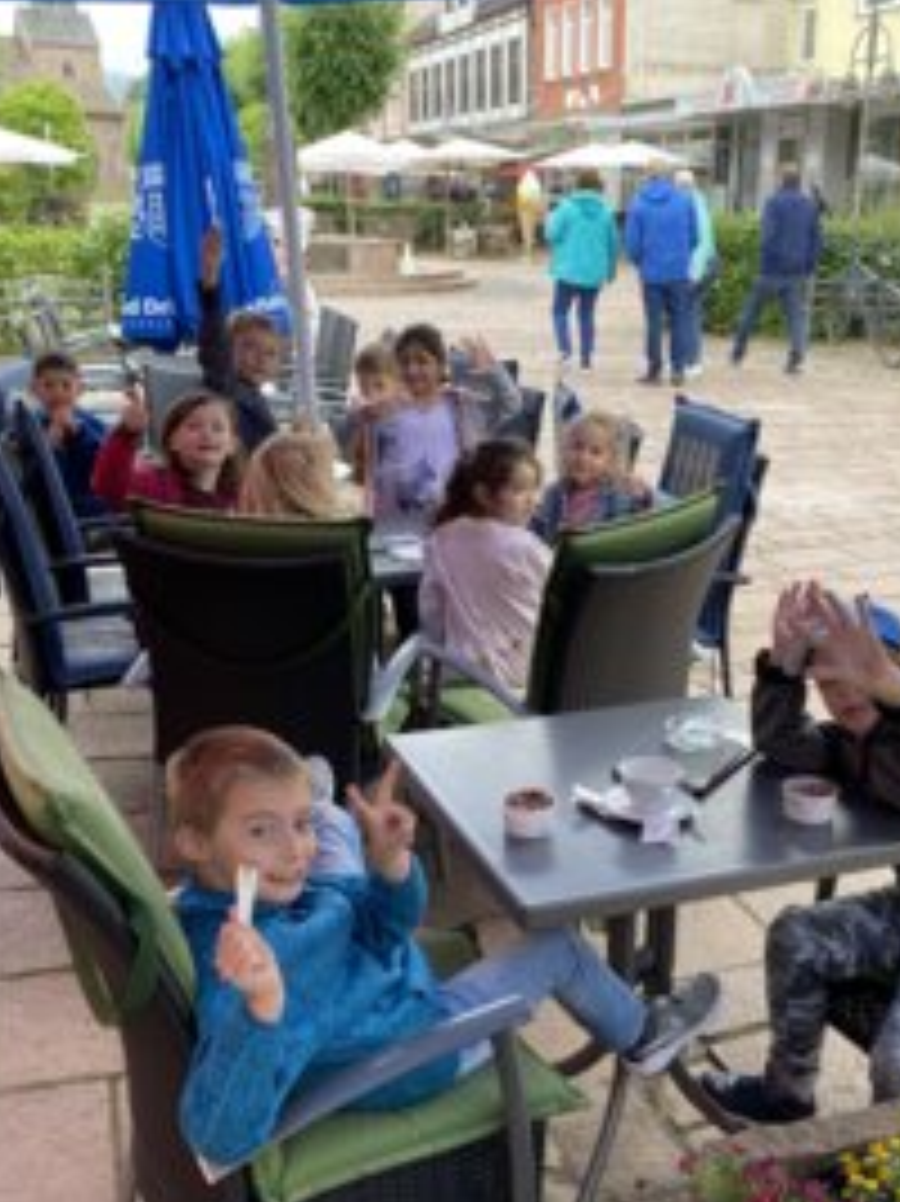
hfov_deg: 36.6
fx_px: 1353
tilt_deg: -20.0
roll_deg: -1.0
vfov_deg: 47.8
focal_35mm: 39
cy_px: 675
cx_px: 554
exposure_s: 1/122
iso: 32
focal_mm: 4.25
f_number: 1.8
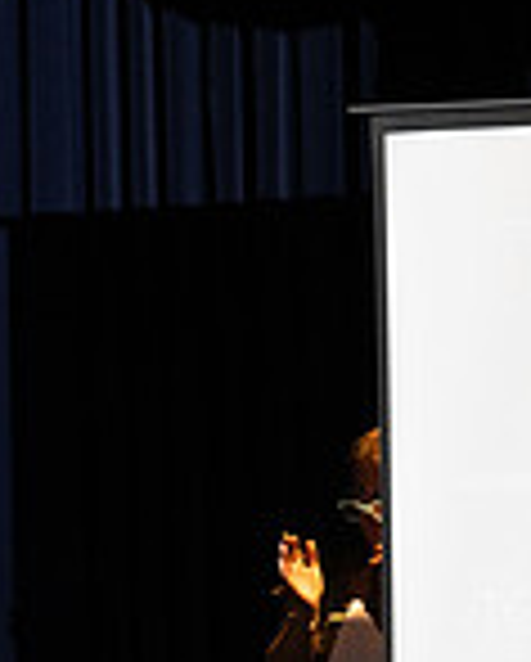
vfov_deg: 9.0
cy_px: 804
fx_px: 4136
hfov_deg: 6.9
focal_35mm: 211
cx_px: -747
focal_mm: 57
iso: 2500
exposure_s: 1/200
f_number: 4.5
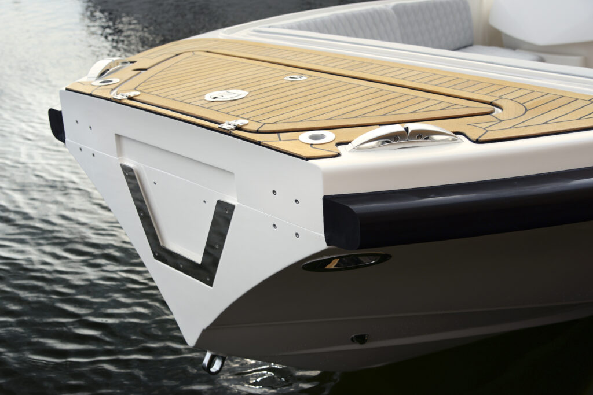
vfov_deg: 28.1
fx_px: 791
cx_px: 296
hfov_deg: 41.1
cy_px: 198
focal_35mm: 48
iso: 200
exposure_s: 1/200
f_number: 6.3
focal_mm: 48
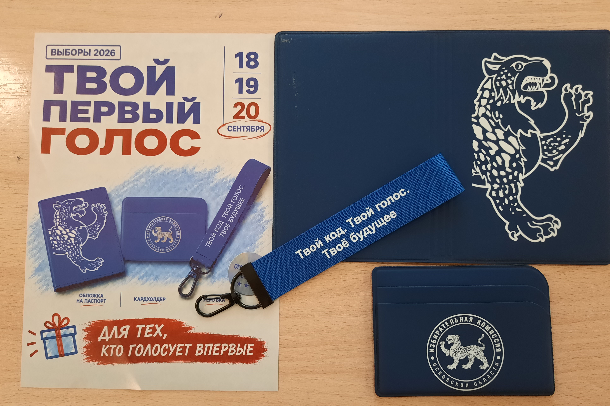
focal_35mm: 27
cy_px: 229
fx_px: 457
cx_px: 306
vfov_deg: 47.8
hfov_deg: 67.4
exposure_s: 1/50
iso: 320
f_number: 2
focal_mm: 4.6
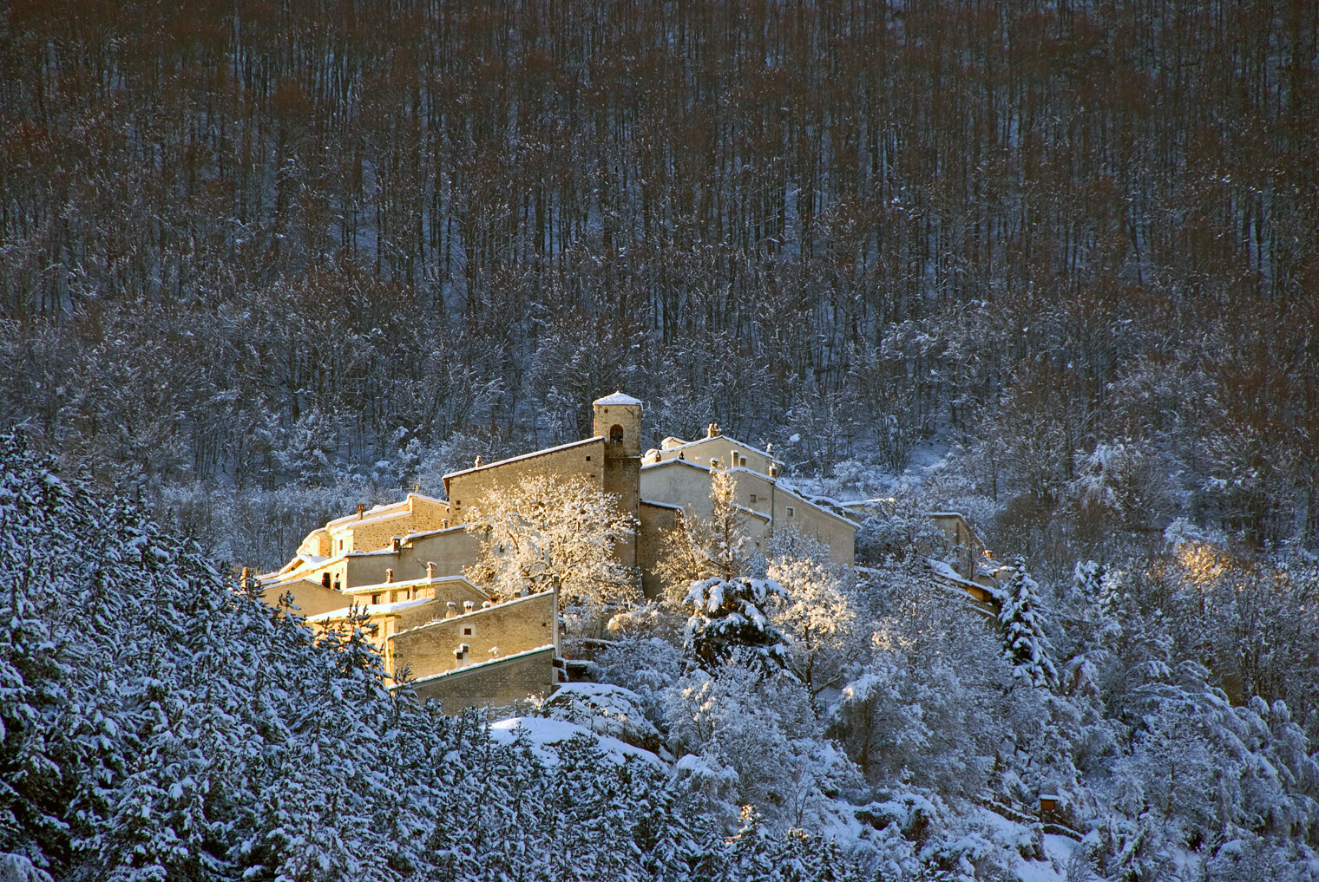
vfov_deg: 4.6
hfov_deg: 6.9
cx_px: 660
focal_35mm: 300
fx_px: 11003
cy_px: 441
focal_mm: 200
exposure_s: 1/125
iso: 200
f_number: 8
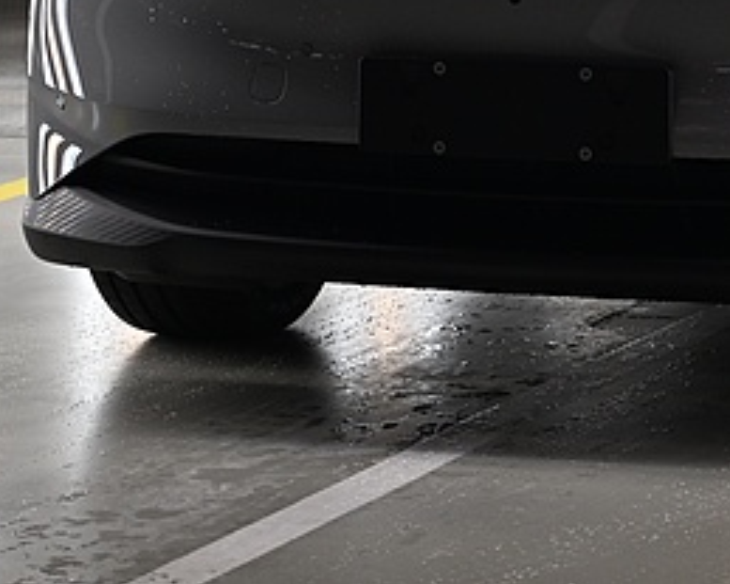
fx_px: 5615
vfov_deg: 5.9
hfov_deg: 7.4
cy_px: -377
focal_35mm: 260
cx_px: 905
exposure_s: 1/200
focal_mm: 70
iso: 640
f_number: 6.3
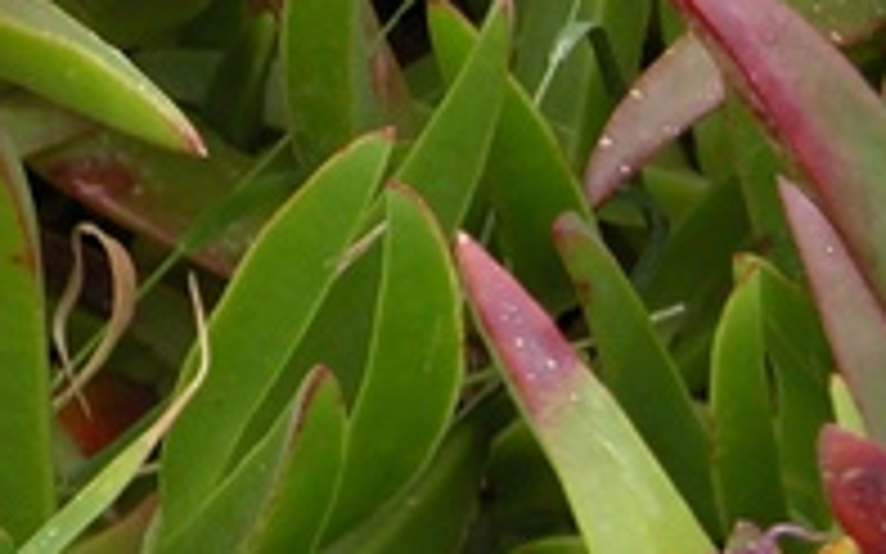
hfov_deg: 6.8
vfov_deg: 4.3
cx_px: -454
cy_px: 27
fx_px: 7314
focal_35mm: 303
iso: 100
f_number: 3.9
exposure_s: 1/203
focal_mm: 22.3
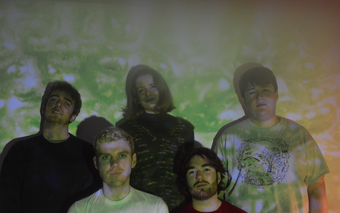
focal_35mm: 55
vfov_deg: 23.8
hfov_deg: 37.2
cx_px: 167
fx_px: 505
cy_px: 115
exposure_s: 1/30
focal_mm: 35
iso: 1600
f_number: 5.6
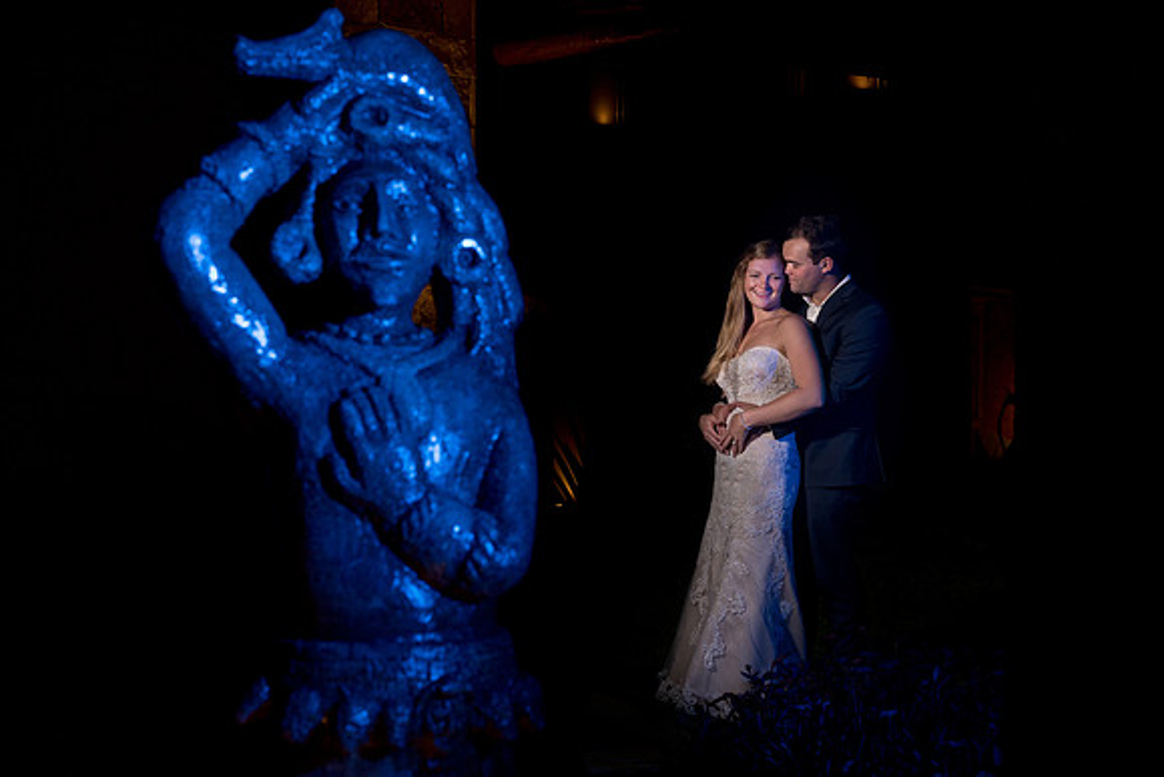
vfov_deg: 19.5
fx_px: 2264
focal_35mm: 70
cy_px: 388
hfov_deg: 28.8
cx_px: 582
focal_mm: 70
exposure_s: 1/200
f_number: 8
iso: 2000
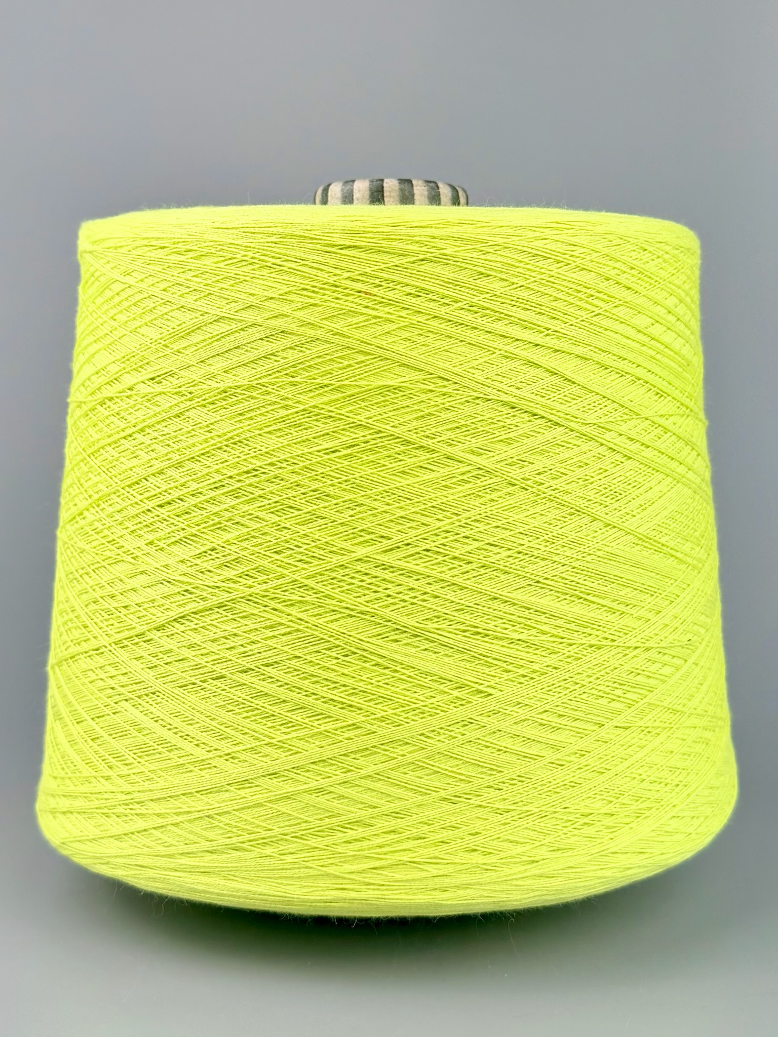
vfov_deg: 71.6
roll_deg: -1.0
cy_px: 518
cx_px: 389
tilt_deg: -3.2
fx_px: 719
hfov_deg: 56.8
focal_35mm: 24
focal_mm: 6.76
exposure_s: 1/849
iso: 80
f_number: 1.78
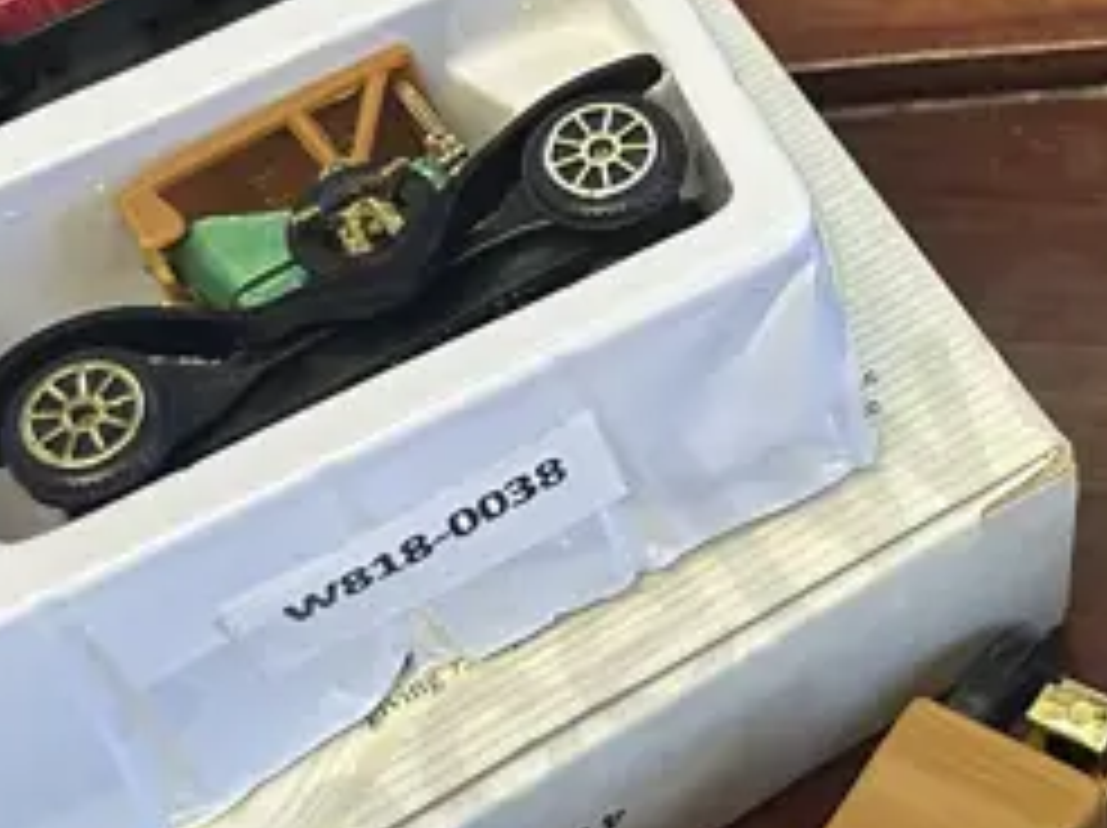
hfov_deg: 18.5
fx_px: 3195
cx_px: 1364
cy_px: 104
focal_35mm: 100
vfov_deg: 14.6
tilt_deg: -47.1
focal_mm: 6.86
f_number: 1.78
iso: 200
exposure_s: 1/100
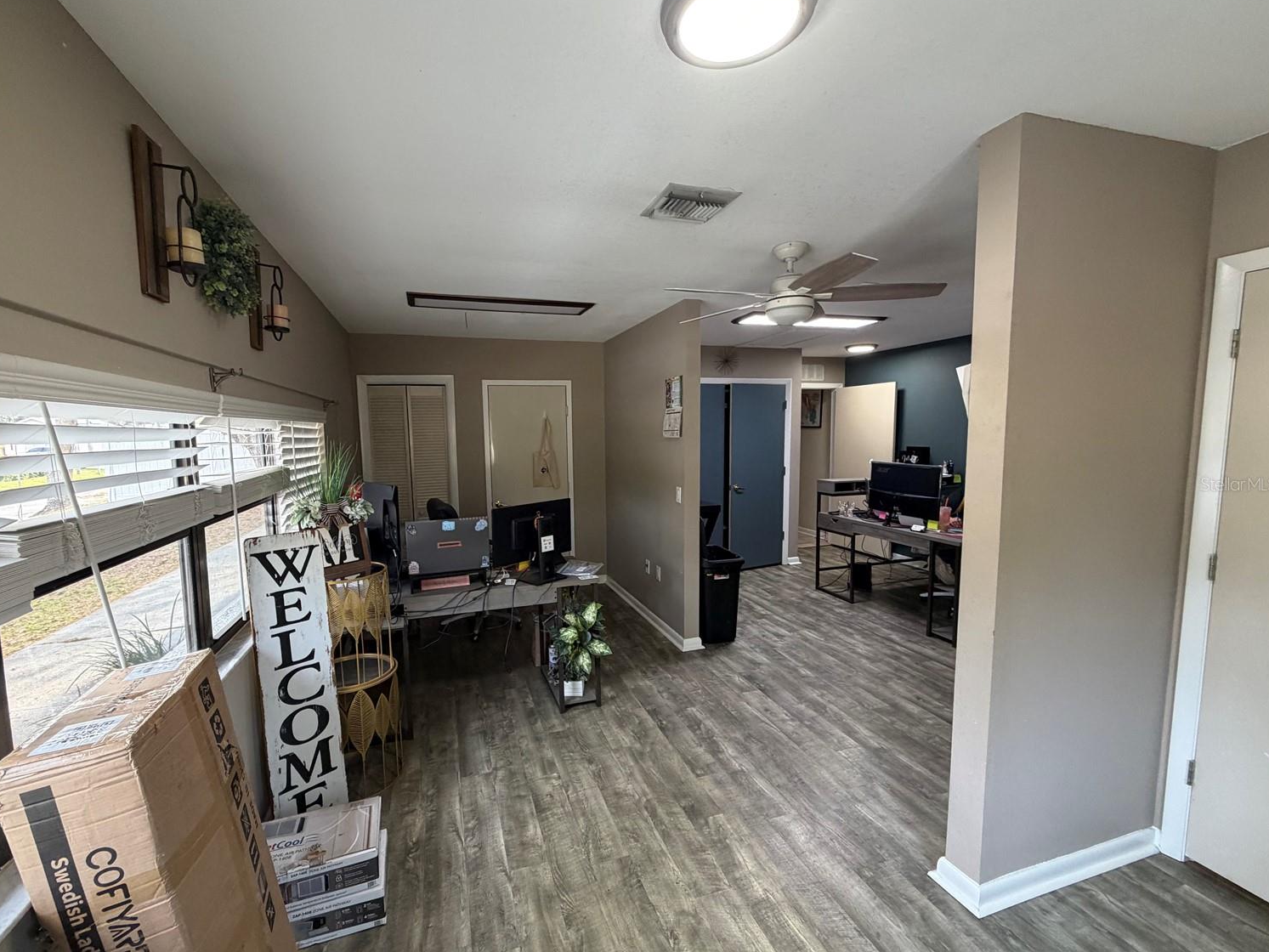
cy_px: 484
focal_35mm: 15
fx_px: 550
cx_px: 601
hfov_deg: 98.1
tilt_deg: -5.8
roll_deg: +1.7
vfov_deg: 81.7
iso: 250
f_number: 2.2
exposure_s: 1/60
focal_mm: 2.22
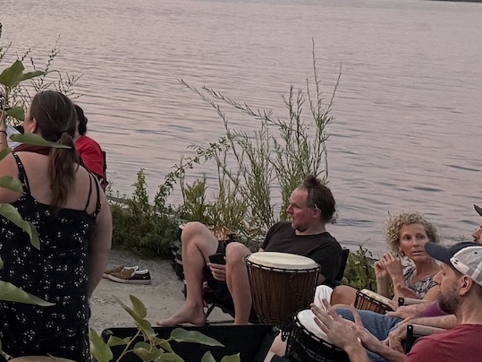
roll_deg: -2.1
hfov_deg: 18.7
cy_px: -82
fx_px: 1239
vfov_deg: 15.9
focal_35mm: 89
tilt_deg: +2.2
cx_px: -295
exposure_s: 1/97
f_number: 1.78
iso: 200
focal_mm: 6.76
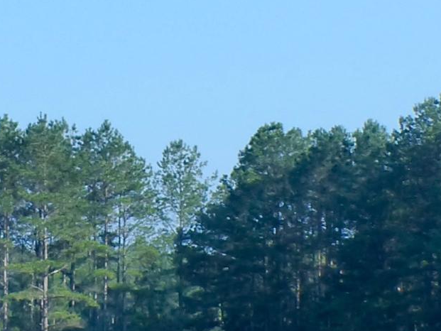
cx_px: 45
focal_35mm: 348
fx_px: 4434
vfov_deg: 4.3
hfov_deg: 5.7
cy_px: 170
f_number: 4
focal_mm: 13
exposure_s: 1/800
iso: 200
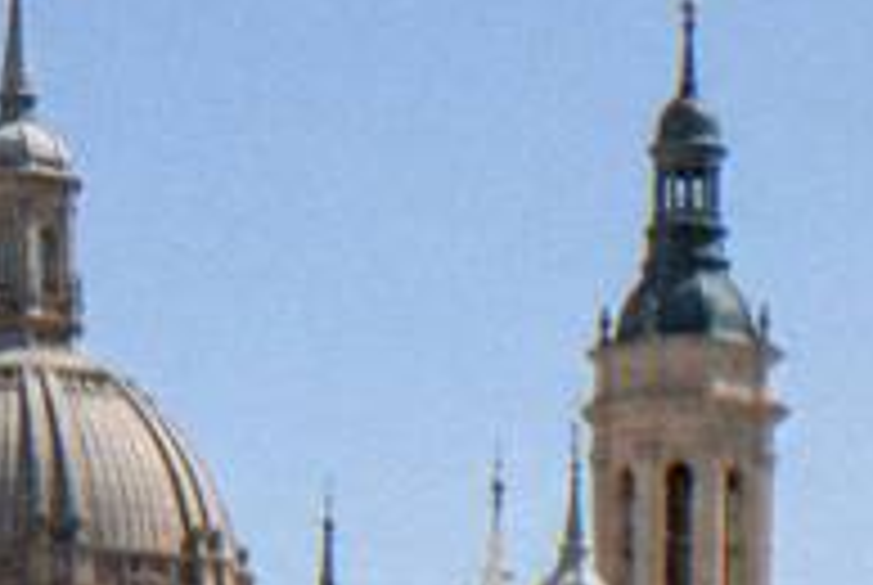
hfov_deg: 11.3
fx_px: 4372
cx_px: -36
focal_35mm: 180
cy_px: 878
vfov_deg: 7.5
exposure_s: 1/400
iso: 500
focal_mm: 35
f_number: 9
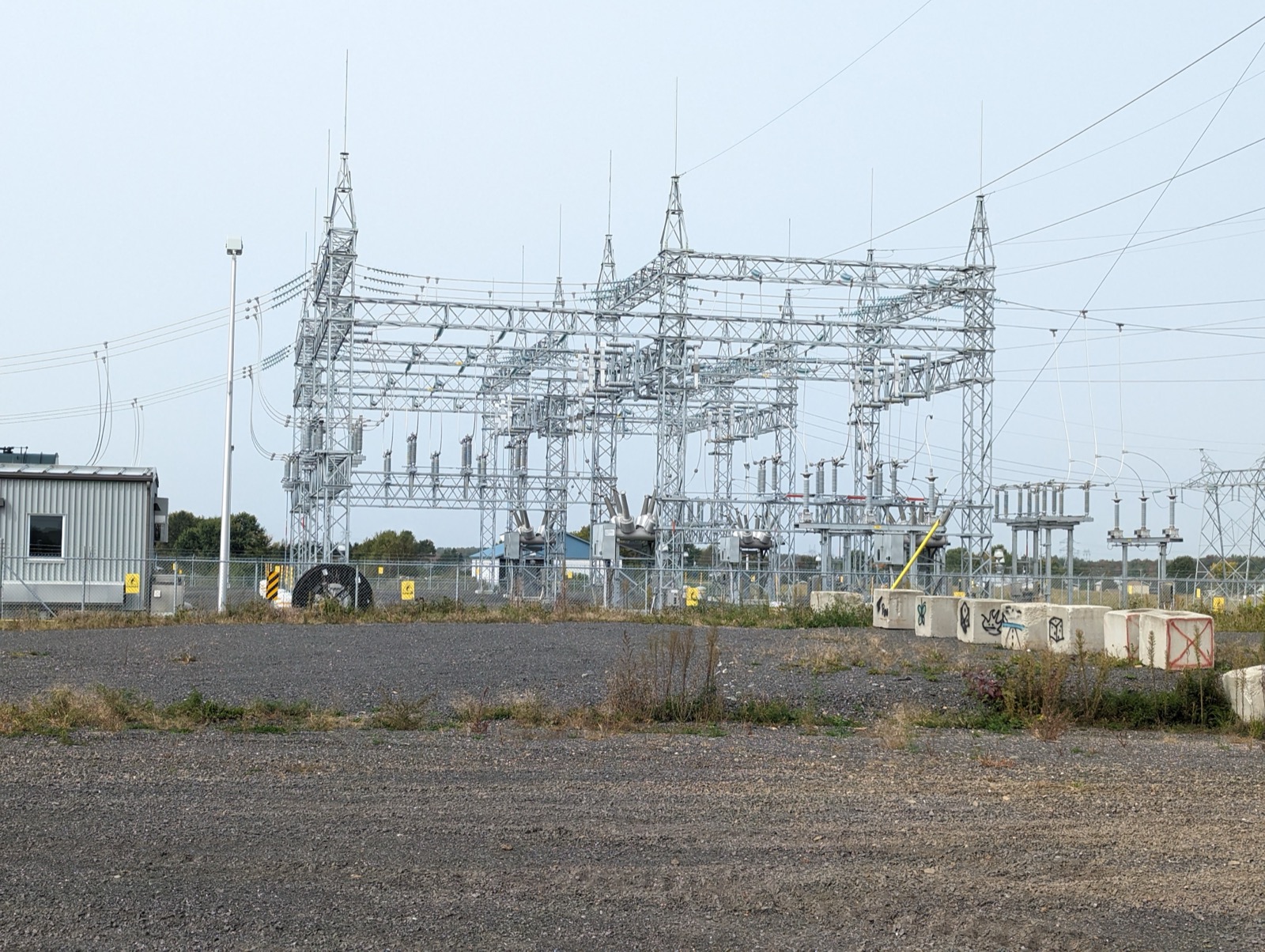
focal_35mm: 48
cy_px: 476
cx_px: 632
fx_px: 1756
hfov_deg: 39.6
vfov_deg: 30.3
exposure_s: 1/1767
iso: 78
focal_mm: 6.81
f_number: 1.85
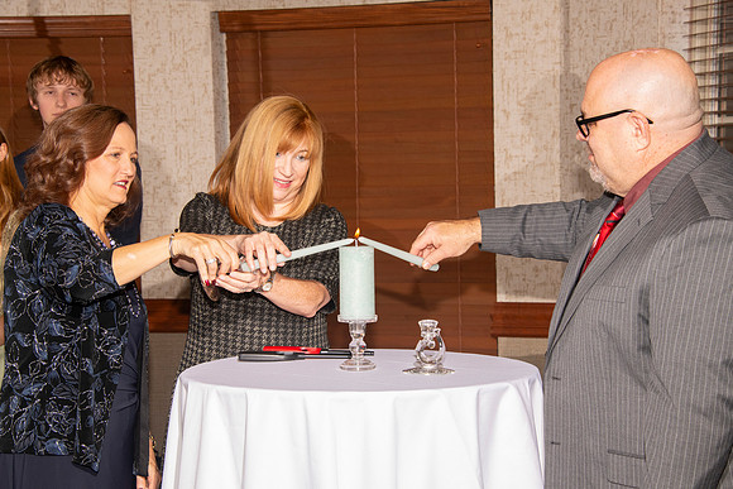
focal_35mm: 85
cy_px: 244
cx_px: 366
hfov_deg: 23.9
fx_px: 1731
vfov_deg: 16.1
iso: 1000
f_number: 9
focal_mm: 85
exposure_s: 1/160
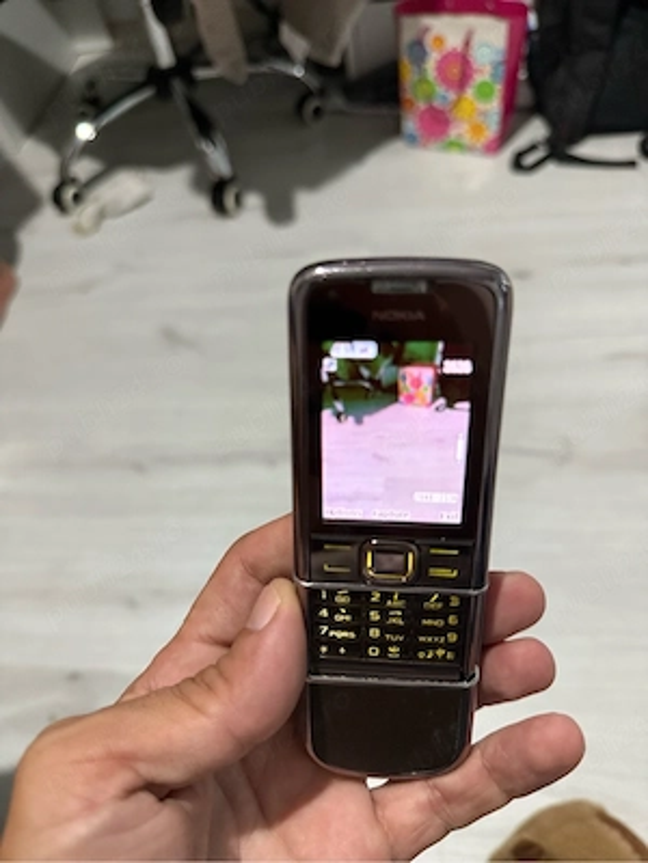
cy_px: 432
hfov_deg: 56.8
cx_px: 324
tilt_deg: -54.0
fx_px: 599
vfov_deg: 71.6
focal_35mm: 24
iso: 640
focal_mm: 6.76
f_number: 1.78
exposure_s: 1/50
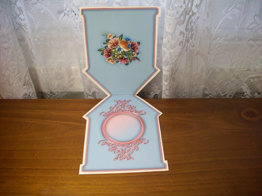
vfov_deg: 38.6
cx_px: 131
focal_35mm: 37
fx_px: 280
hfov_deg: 50.2
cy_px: 98
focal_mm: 6.2
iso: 160
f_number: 2.8
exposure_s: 1/45
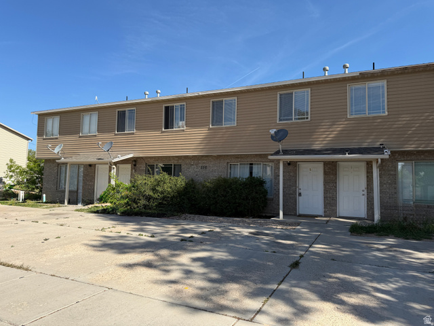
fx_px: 301
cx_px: 217
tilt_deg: +4.7
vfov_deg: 56.8
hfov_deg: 71.6
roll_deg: -1.0
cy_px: 163
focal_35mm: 24
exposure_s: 1/3145
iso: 80
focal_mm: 6.76
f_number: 1.78
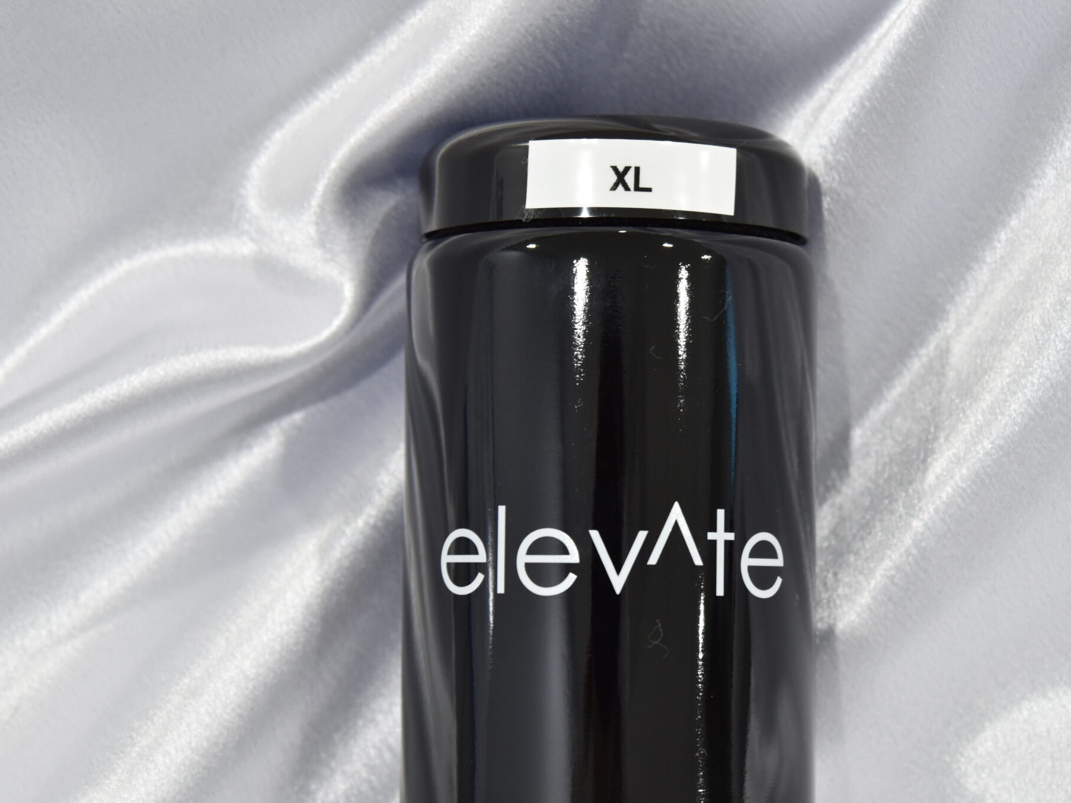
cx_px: 615
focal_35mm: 94
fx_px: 2908
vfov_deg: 15.7
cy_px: 440
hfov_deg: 20.9
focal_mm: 46
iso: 560
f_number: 4
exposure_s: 1/25
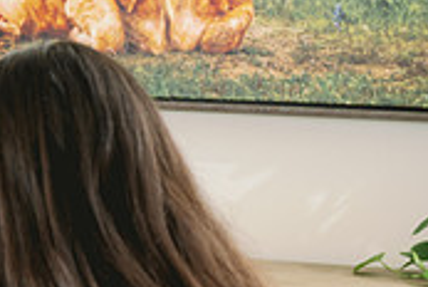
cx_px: -40
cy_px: 395
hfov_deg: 12.8
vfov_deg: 8.6
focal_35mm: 158
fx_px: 1882
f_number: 5.6
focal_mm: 46
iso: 200
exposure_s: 1/160
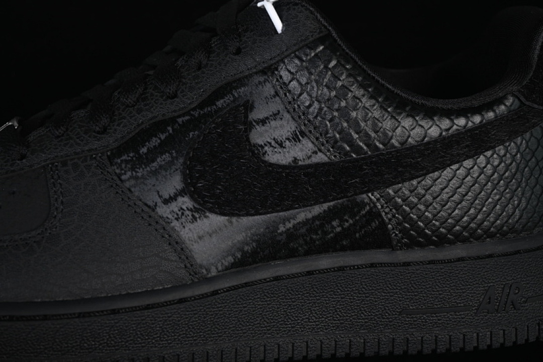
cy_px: 181
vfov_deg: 18.2
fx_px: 1131
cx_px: 272
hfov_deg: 27.0
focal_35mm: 75
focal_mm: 50
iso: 160
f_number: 6.3
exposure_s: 1/40
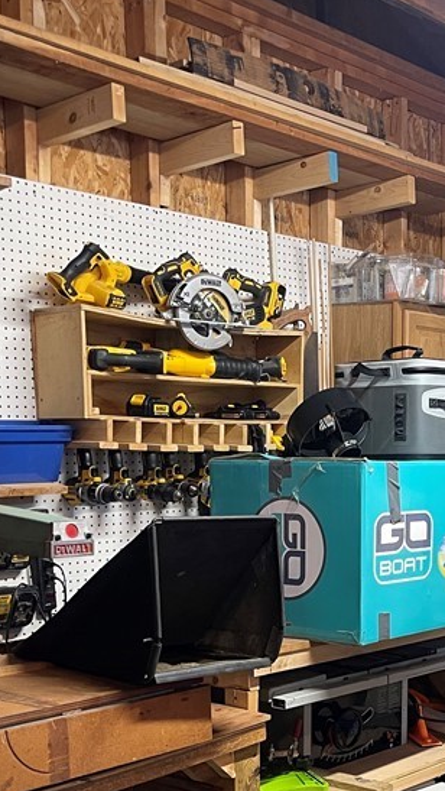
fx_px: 1069
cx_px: 410
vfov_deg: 39.9
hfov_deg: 22.9
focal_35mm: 51
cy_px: 547
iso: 250
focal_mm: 5.1
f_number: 1.6
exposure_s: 1/60
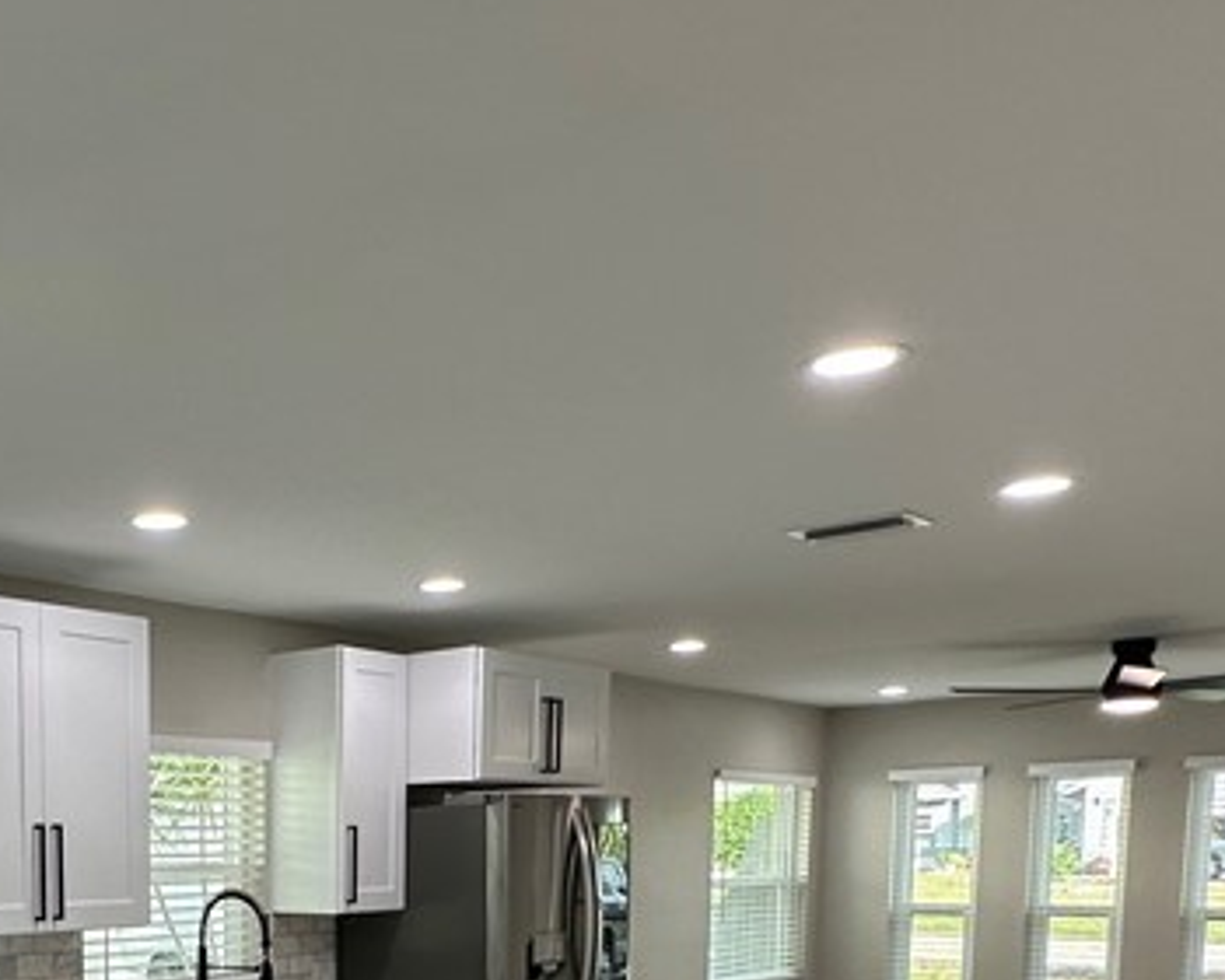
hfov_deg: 42.0
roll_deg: +0.9
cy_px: 1008
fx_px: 1450
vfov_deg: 33.7
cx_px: 116
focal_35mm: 40
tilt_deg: -6.5
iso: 125
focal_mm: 2.22
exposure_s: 1/120
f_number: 2.2
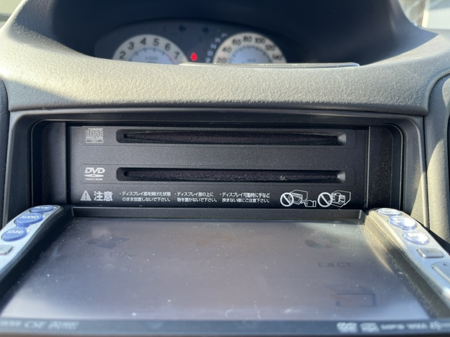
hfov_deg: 67.3
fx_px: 338
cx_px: 225
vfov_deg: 53.1
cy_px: 168
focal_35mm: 26
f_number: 1.6
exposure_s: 1/150
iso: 50
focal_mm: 5.1
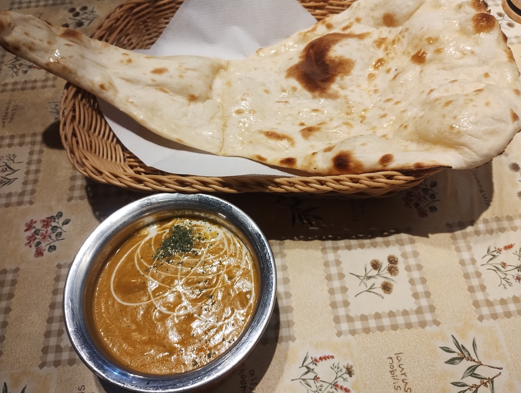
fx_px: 422
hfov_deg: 63.4
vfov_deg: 49.9
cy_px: 196
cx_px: 260
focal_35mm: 28
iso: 1369
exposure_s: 1/33.3
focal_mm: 4.27
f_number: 1.8
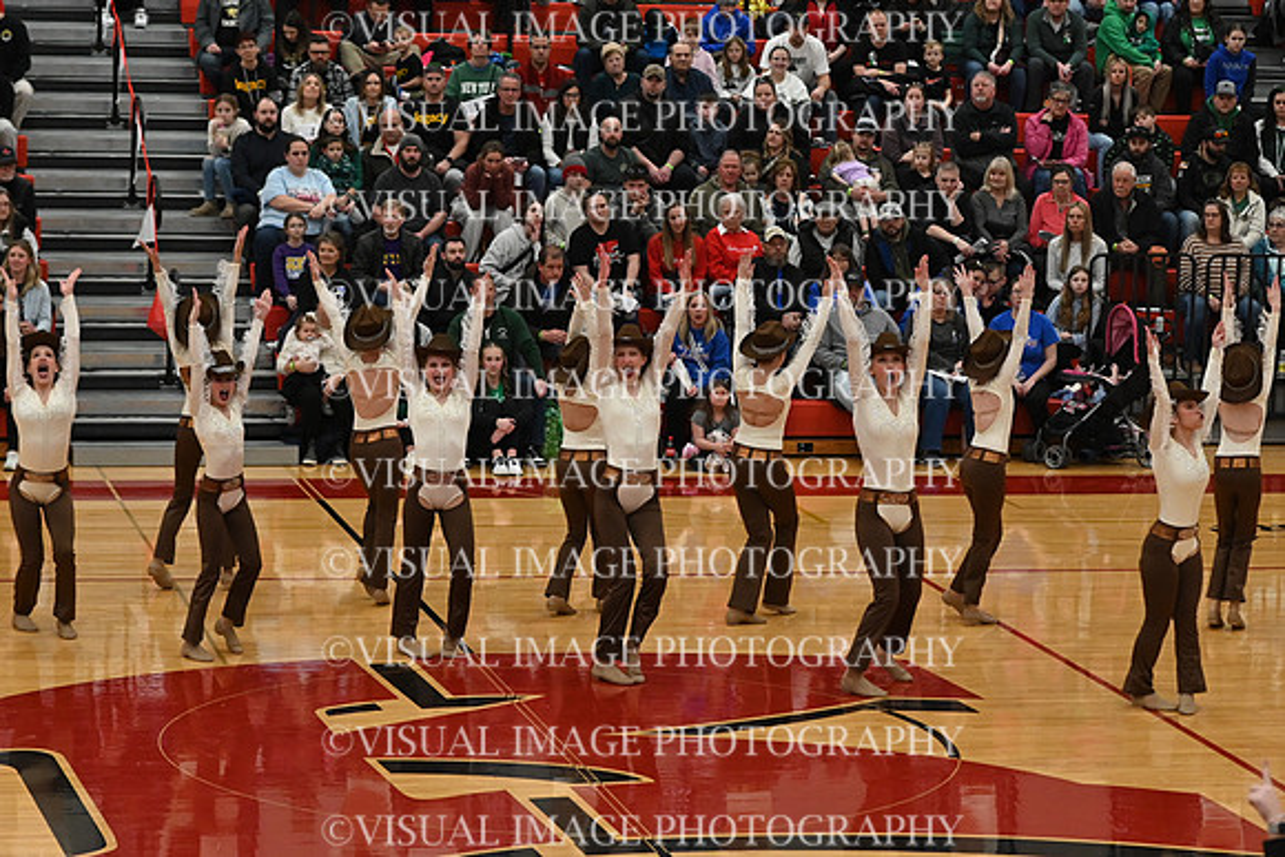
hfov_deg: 19.5
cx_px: 642
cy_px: 428
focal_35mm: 105
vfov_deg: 13.0
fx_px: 3749
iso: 3200
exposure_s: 1/400
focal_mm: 70
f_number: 4
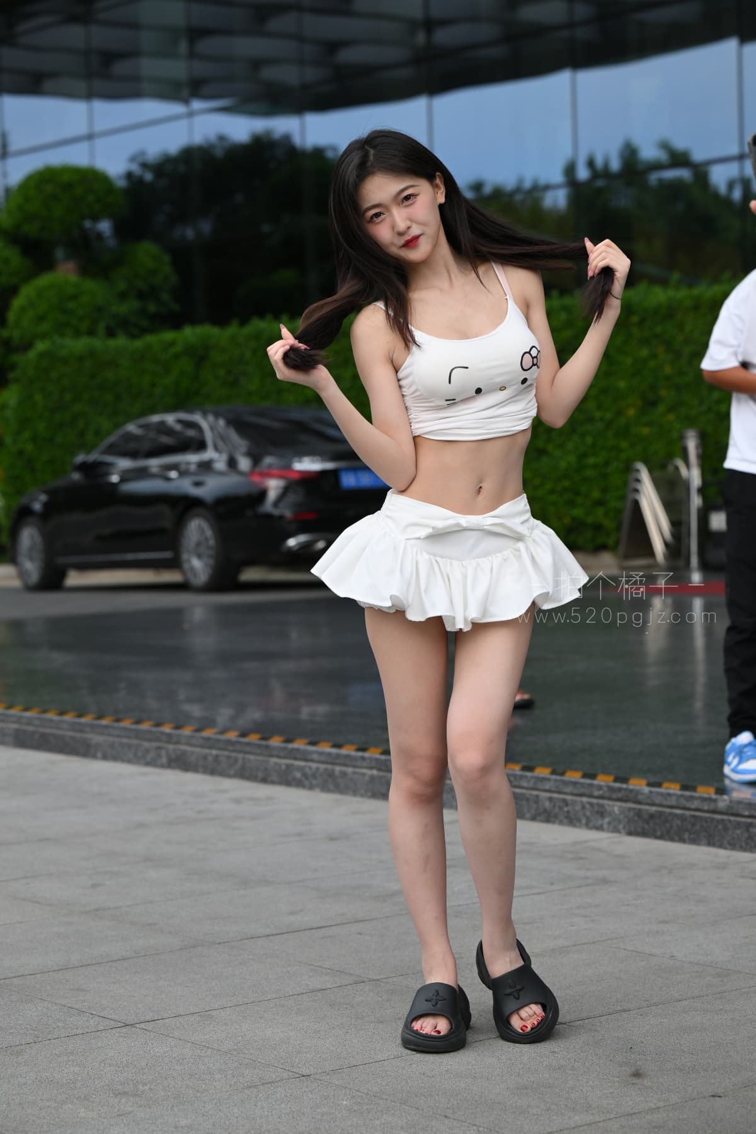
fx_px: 2583
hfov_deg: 16.7
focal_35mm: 82
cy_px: 567
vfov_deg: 24.8
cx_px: 378
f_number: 4.5
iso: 360
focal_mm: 82
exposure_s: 1/640
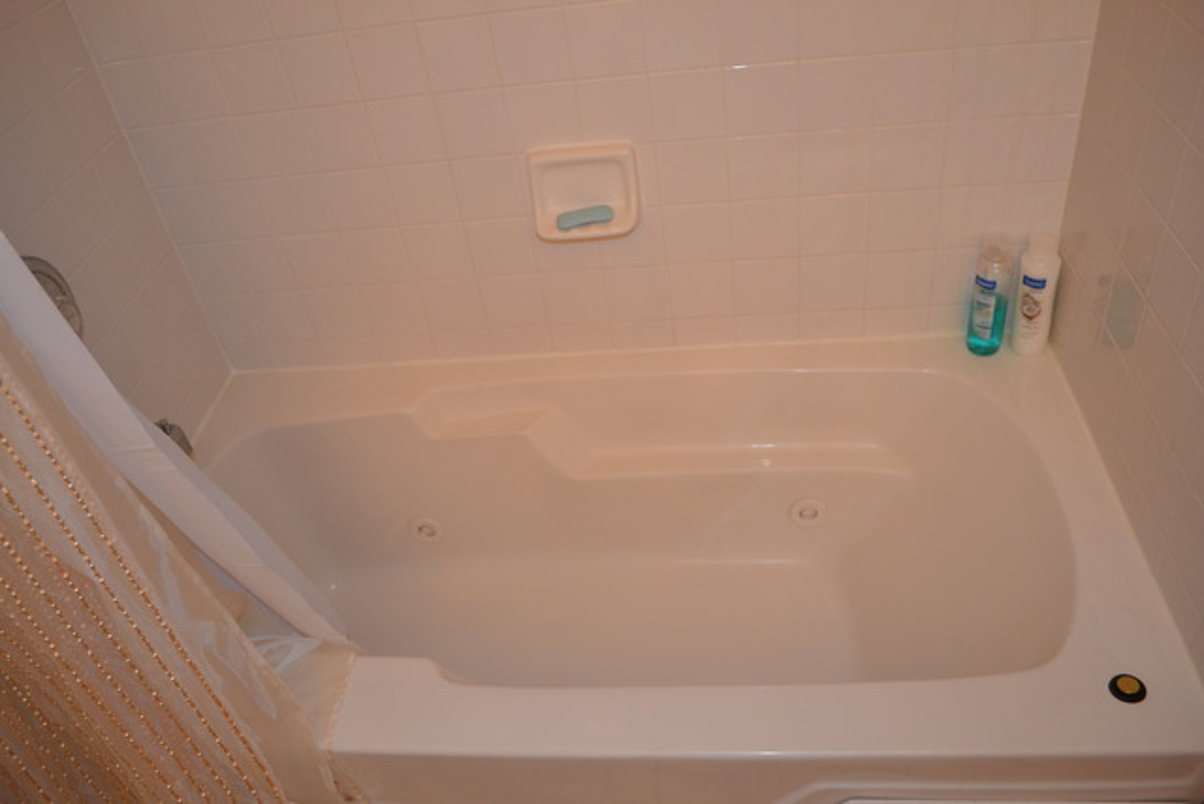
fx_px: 903
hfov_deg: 67.4
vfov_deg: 48.0
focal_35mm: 27
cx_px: 602
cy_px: 402
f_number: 3.5
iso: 560
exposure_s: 1/60
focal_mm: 18
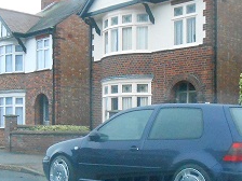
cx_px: 127
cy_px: 154
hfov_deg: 29.0
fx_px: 468
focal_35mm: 67
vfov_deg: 21.6
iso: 800
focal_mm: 4.6
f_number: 3.5
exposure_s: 1/40
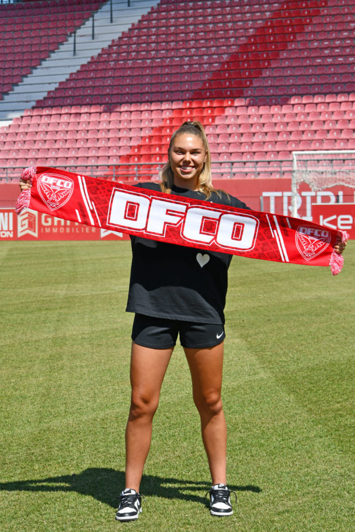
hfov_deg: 13.0
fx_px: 1552
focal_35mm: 105
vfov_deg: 19.5
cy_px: 266
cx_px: 178
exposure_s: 1/320
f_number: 9
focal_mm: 70
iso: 100
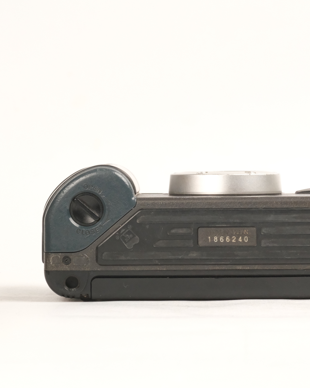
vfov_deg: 15.2
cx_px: 209
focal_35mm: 127
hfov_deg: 12.1
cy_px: 194
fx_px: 1456
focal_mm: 60
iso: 3200
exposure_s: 1/60
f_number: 14
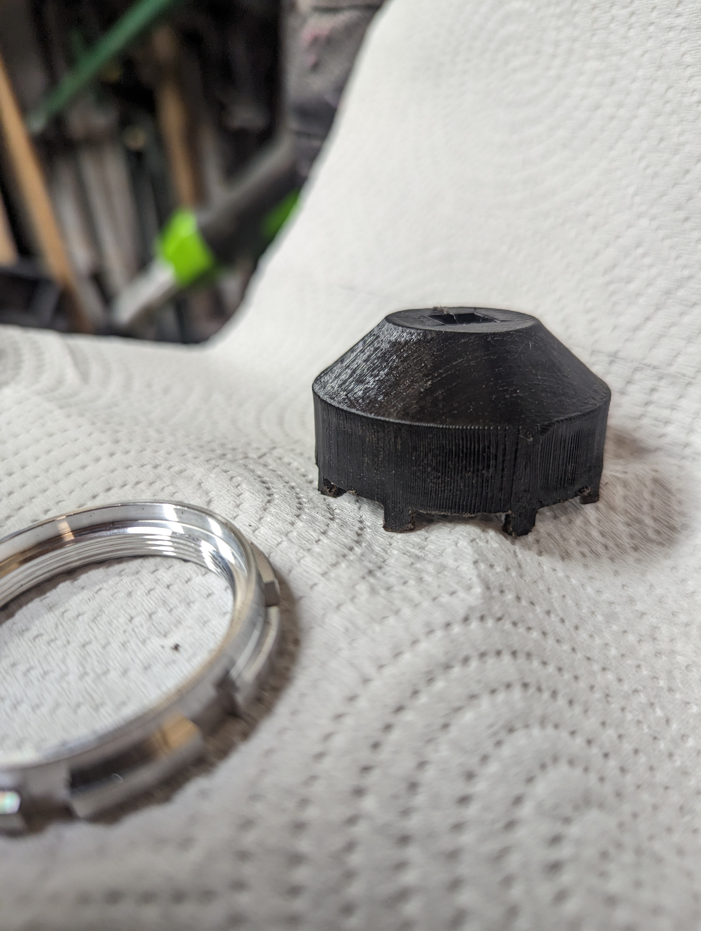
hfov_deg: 56.9
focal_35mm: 24
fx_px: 646
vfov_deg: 71.5
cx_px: 350
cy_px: 466
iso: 142
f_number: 1.85
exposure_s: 1/100
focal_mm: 6.81
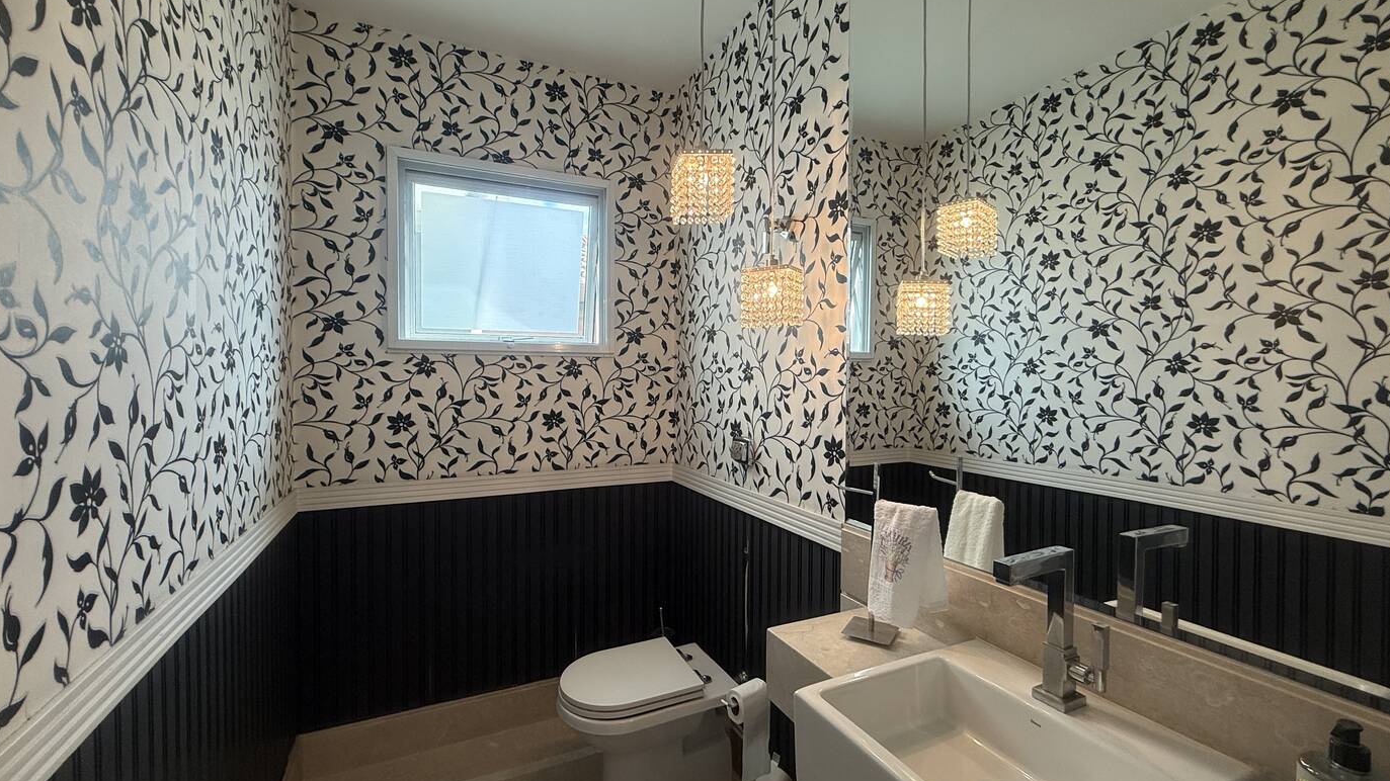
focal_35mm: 16
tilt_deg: -0.1
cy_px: 386
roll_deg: +0.1
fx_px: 590
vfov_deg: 67.1
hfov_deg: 99.4
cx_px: 709
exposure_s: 1/120
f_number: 2.2
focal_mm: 2.22
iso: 100
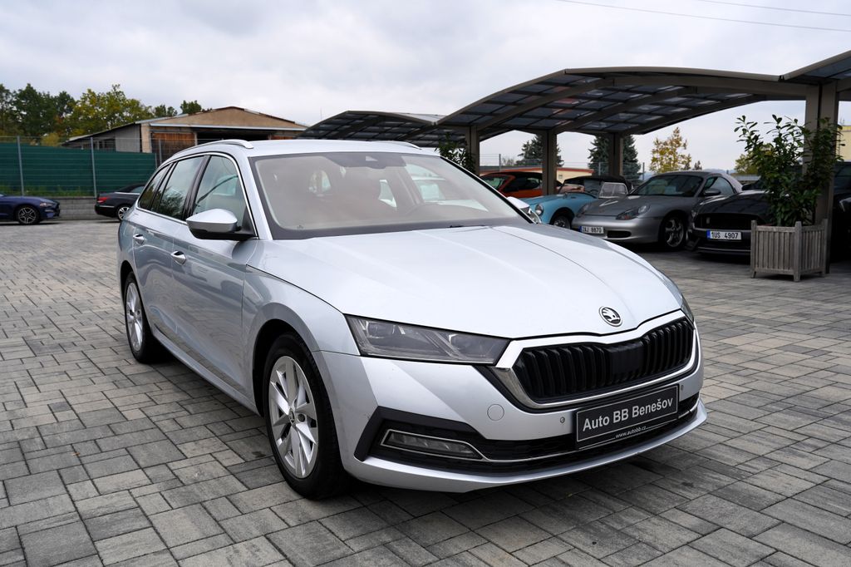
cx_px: 426
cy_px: 284
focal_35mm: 31
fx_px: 733
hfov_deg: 60.3
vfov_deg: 42.3
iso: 100
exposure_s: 1/250
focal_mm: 31
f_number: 7.1
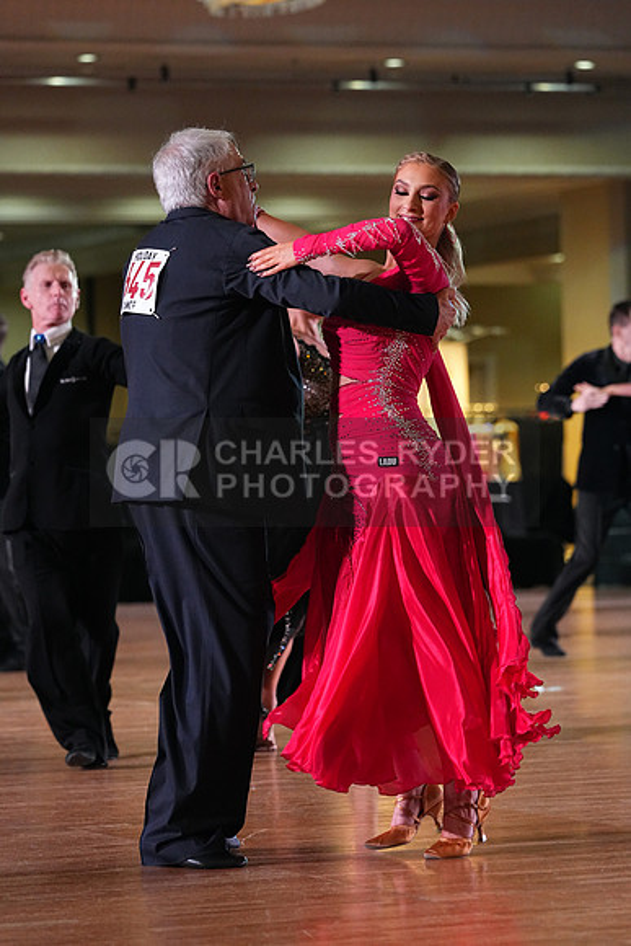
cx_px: 316
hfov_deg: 8.7
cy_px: 473
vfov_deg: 13.0
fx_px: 4151
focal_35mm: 158
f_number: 5
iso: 6400
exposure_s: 1/400
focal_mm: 158
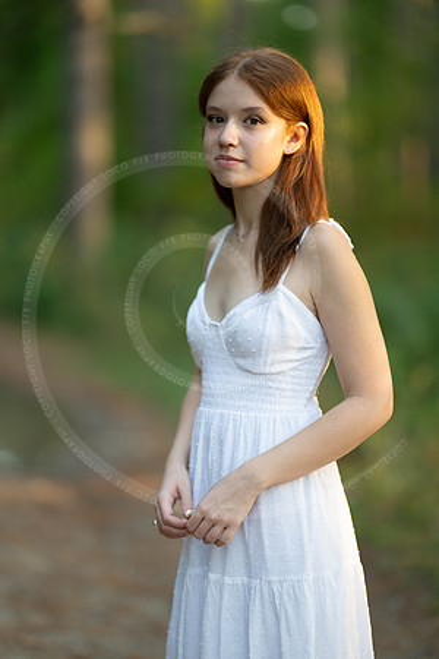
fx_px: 1555
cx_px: 220
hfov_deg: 16.1
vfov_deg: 23.9
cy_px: 330
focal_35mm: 85
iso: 160
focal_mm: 85
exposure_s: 1/320
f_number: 1.2
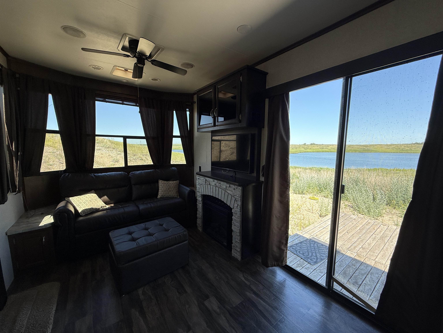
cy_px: 166
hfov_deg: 102.1
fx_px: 179
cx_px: 222
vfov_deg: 85.7
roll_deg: -0.6
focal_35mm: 14
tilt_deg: -6.3
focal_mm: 2.22
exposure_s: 1/167
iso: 64
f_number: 2.2
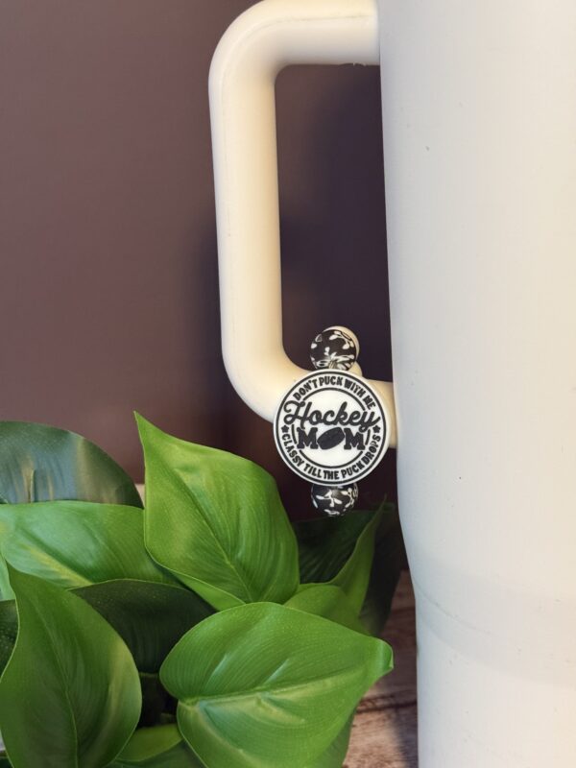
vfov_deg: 39.7
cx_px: 288
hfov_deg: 30.3
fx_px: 1065
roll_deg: +0.2
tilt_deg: -19.3
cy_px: 384
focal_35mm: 48
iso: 250
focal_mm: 6.76
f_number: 1.78
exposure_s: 1/40
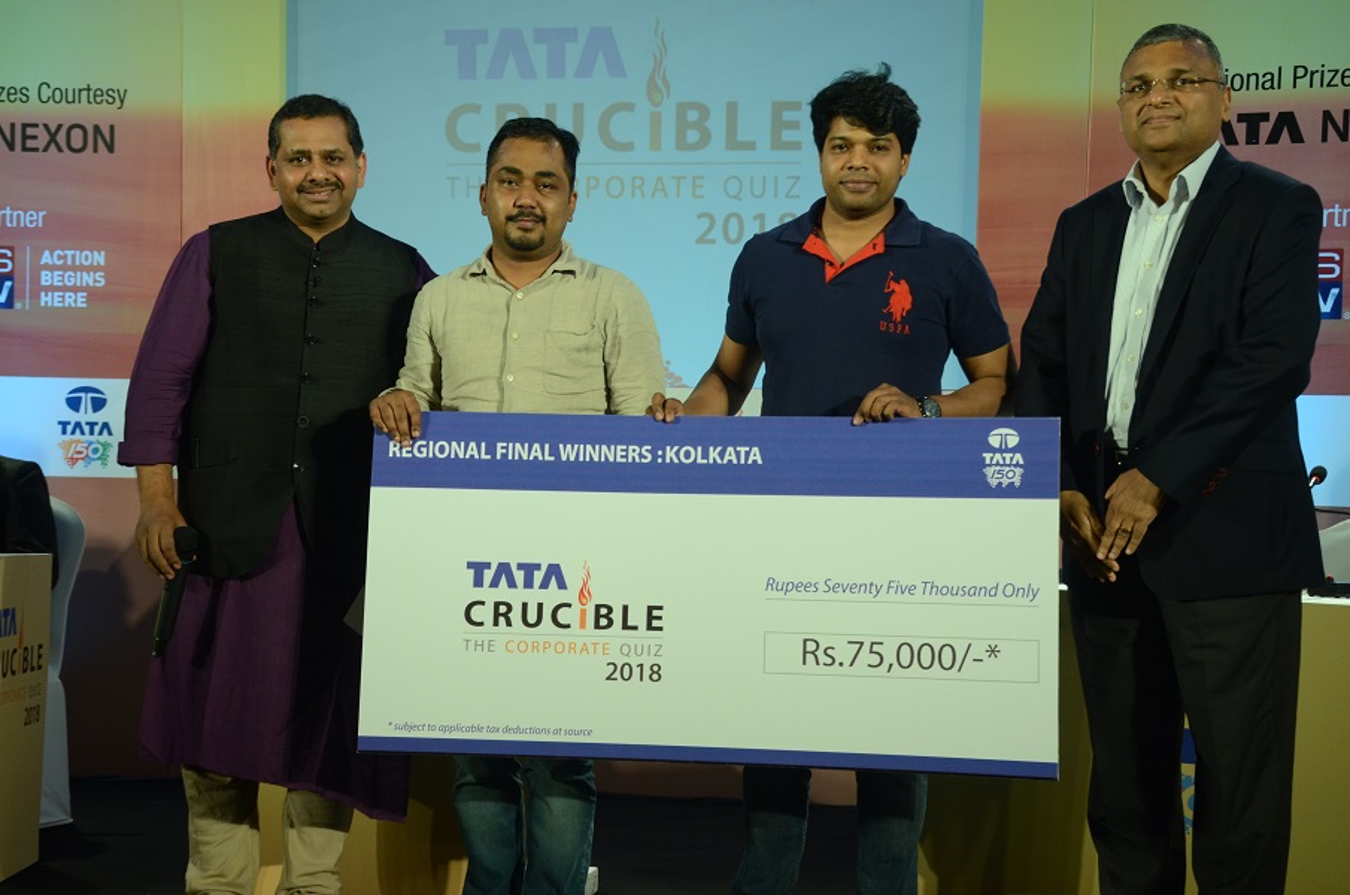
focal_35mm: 60
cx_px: 675
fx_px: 2246
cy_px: 448
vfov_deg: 22.5
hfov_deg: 33.5
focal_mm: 40
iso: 1000
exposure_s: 1/125
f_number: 5.6
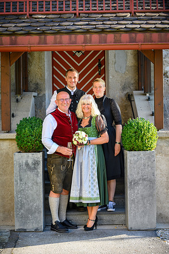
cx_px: 84
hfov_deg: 17.5
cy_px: 127
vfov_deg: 26.0
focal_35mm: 78
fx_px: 550
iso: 250
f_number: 4
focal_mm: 78
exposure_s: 1/250
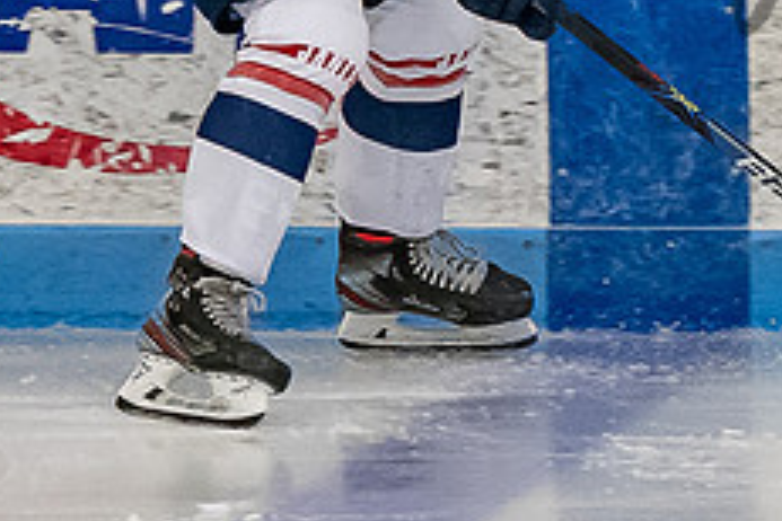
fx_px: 17659
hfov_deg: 2.5
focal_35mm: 813
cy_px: -23
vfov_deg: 1.7
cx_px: 524
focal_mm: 100
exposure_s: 1/800
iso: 2500
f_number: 3.5
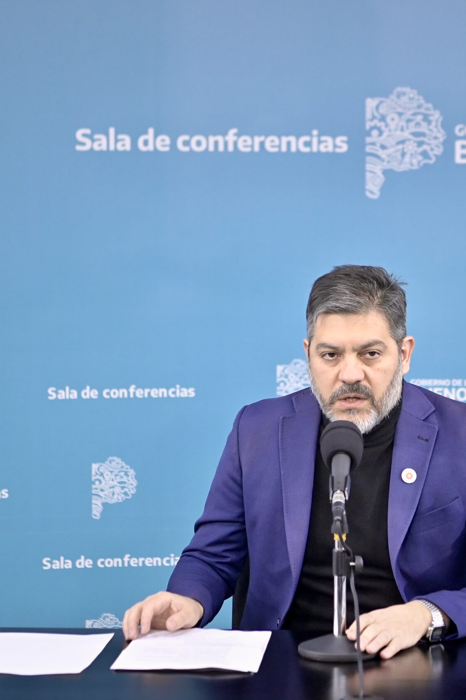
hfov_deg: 12.8
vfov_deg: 19.3
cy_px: 349
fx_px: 2058
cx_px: 395
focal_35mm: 106
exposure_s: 1/400
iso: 3200
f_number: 2.8
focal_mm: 70
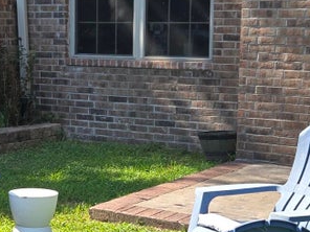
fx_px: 949
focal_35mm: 106
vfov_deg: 13.9
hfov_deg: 18.4
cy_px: 186
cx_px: 62
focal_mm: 5.4
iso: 80
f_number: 1.8
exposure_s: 1/1925
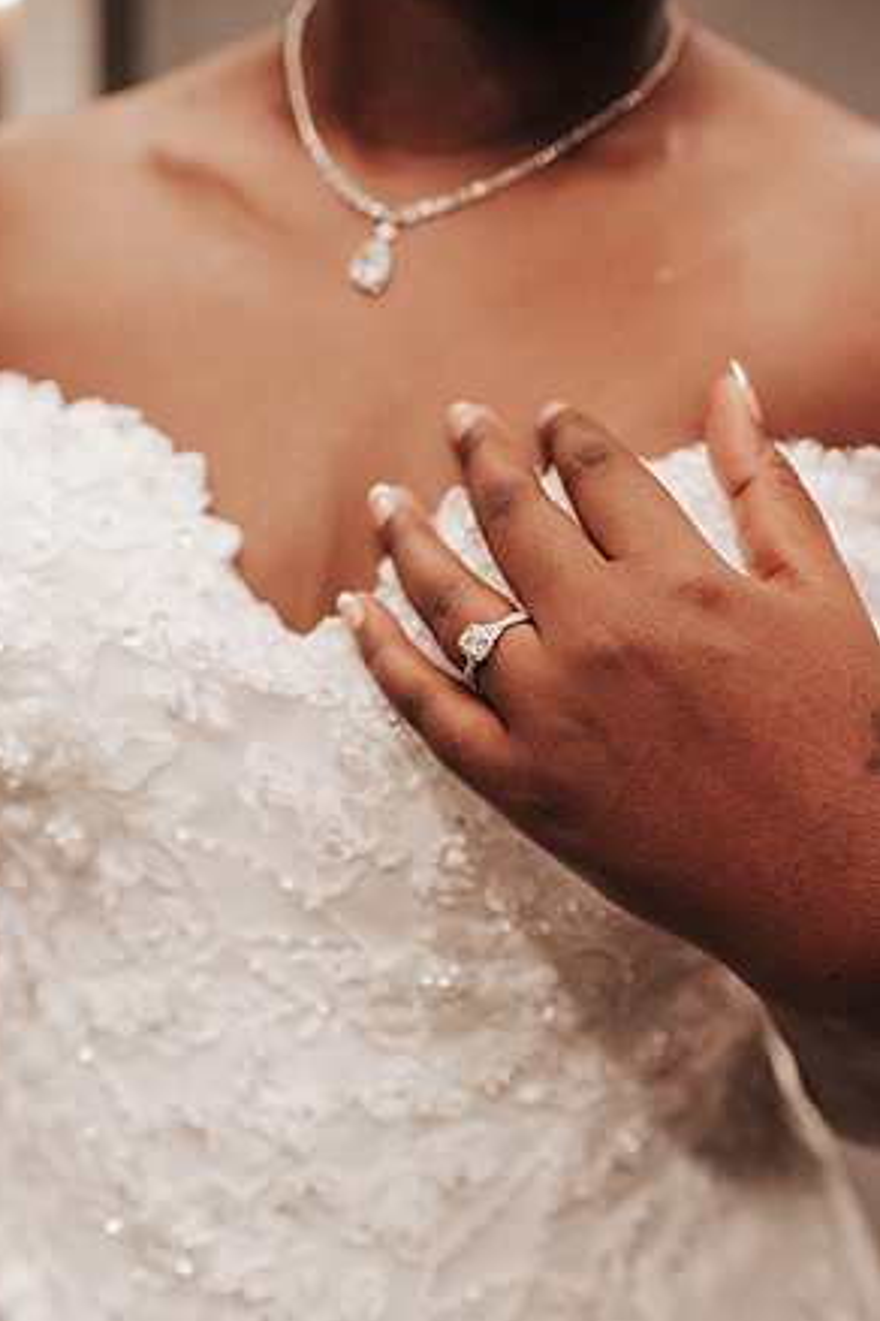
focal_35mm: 36
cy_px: 648
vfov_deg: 53.1
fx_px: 1320
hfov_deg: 36.9
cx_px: 431
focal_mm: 35
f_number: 3.2
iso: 1000
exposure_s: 1/640
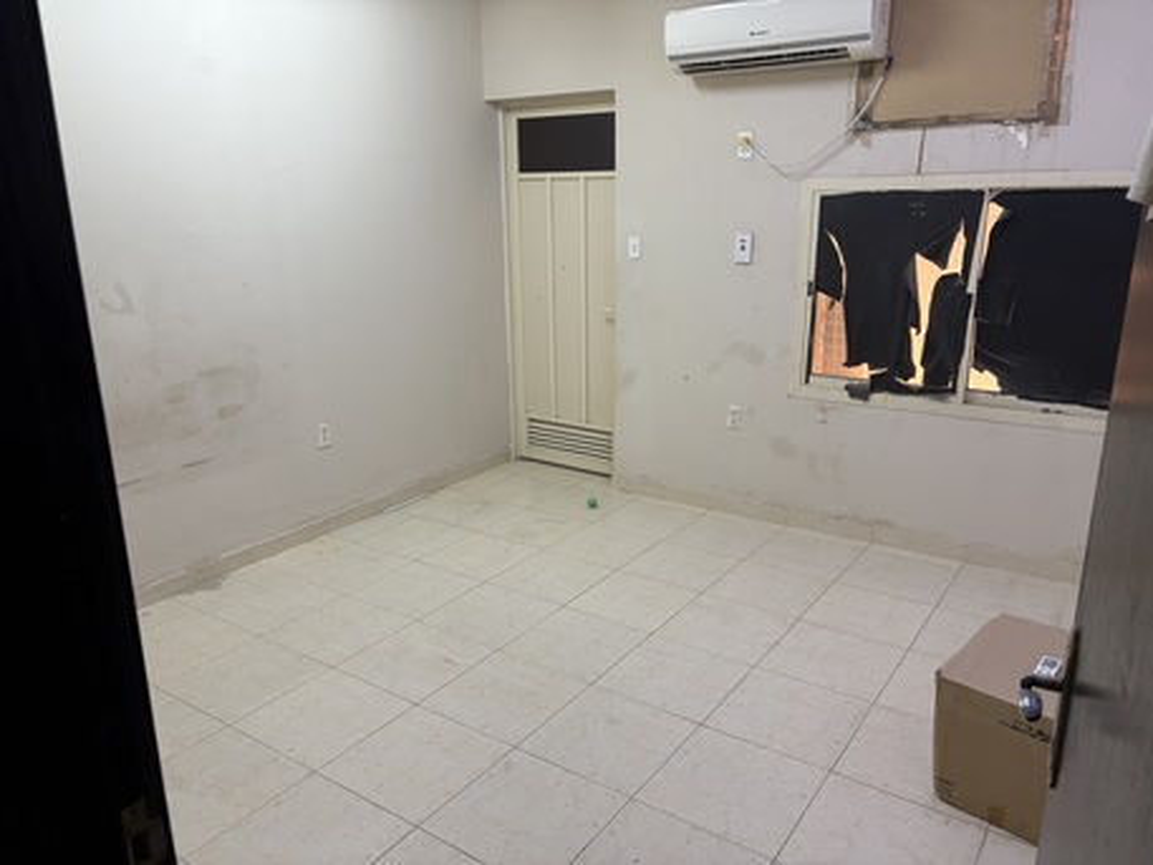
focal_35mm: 26
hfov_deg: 67.3
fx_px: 866
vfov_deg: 53.1
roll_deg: +0.7
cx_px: 576
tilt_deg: -14.1
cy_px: 432
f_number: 1.6
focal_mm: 5.96
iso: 160
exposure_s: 1/60
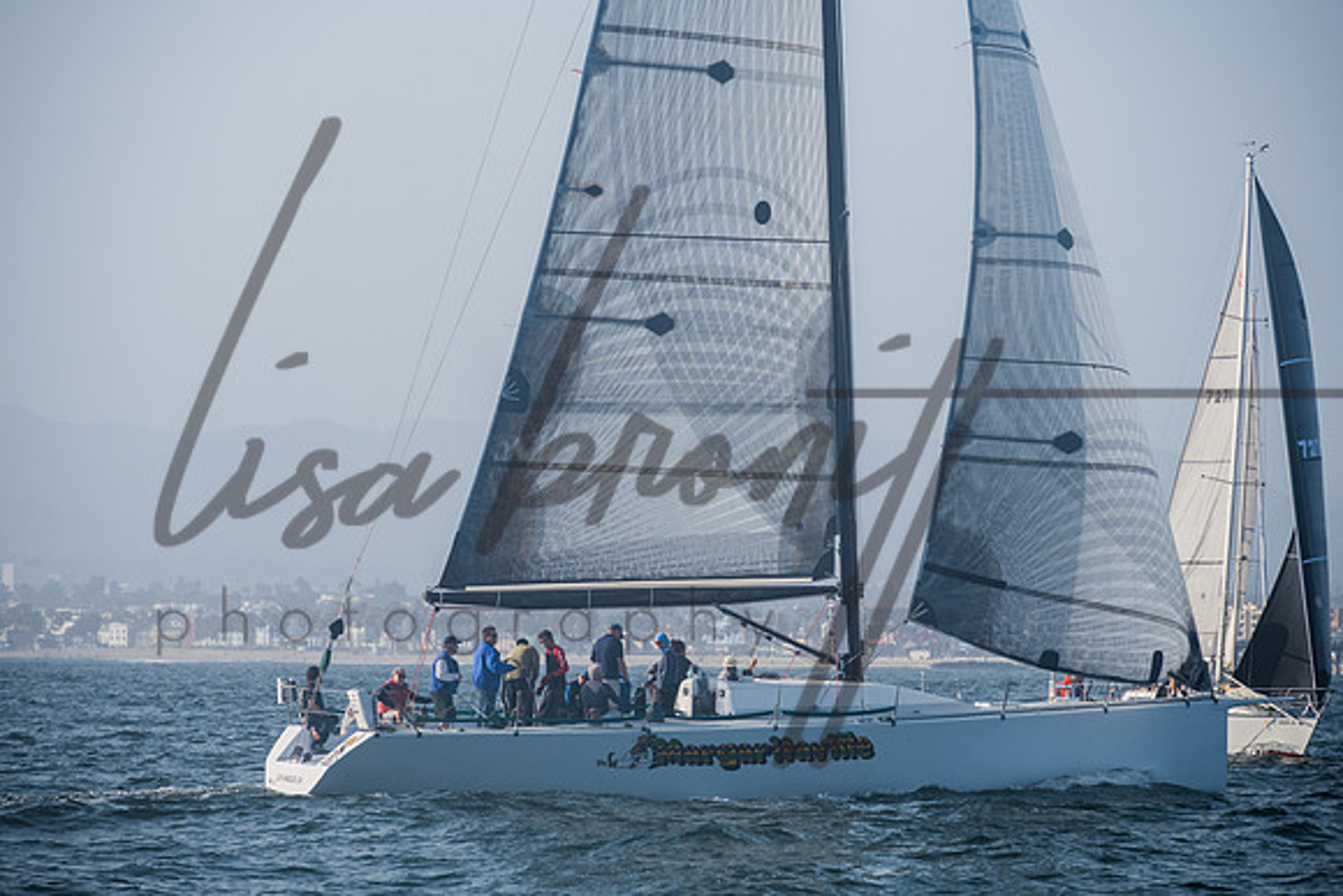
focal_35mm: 200
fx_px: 7463
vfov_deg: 6.9
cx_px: 672
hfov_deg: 10.3
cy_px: 448
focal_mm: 200
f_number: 8
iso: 400
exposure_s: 1/500
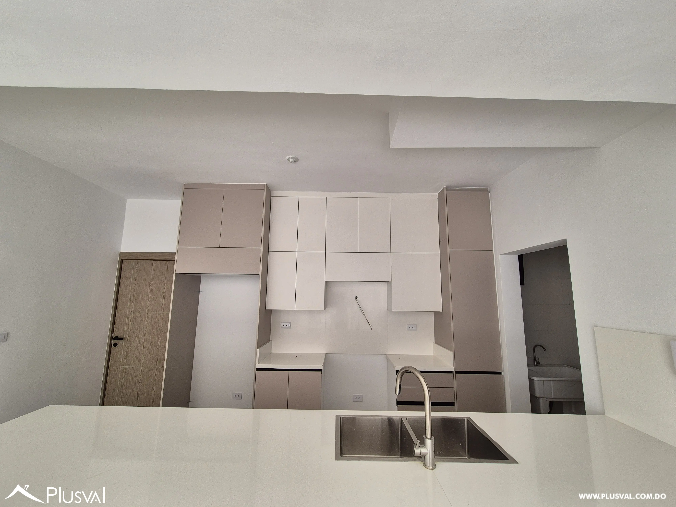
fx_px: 254
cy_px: 254
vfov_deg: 89.9
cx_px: 338
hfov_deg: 106.2
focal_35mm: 13
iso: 50
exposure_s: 1/181
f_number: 2.2
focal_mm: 2.2
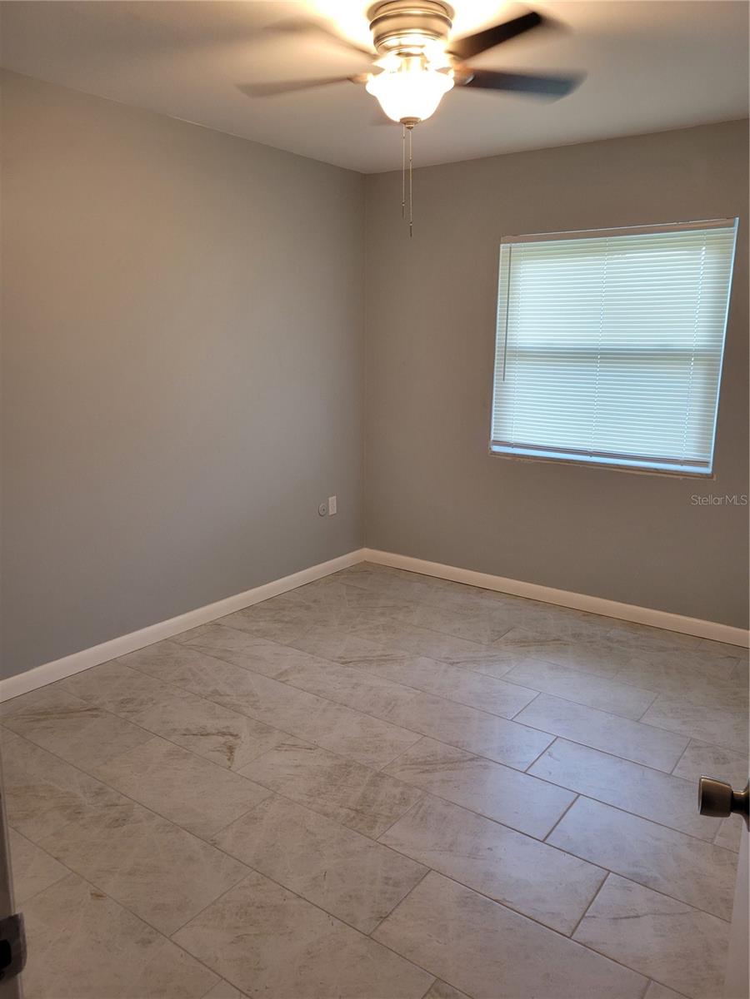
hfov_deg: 53.1
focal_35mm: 26
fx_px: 751
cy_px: 500
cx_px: 375
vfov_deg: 67.3
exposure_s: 1/60
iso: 200
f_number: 1.8
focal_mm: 5.4
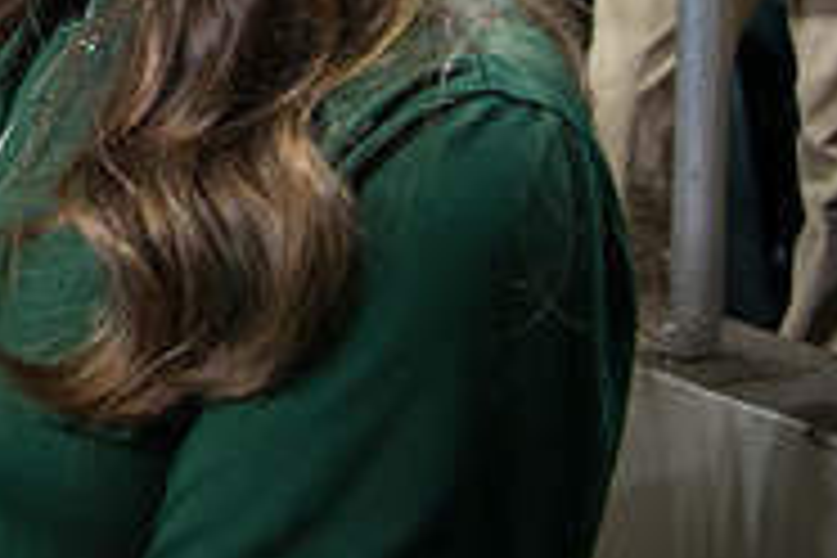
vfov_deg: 16.4
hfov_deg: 23.1
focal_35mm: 75
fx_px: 1744
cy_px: -299
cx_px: -328
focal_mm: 24
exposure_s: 1/200
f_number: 2.8
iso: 2000
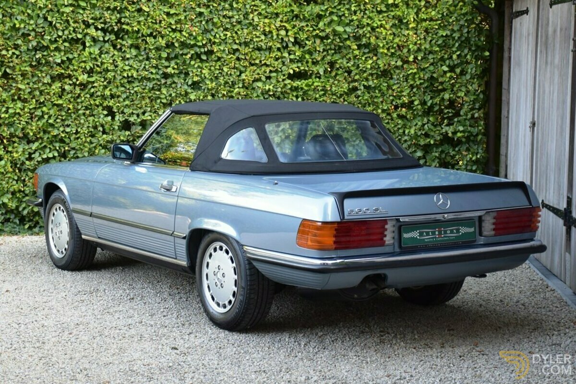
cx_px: 288
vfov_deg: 23.8
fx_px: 912
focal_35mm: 57
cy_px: 192
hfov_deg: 35.1
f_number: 4.2
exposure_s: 1/60
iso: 400
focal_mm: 38
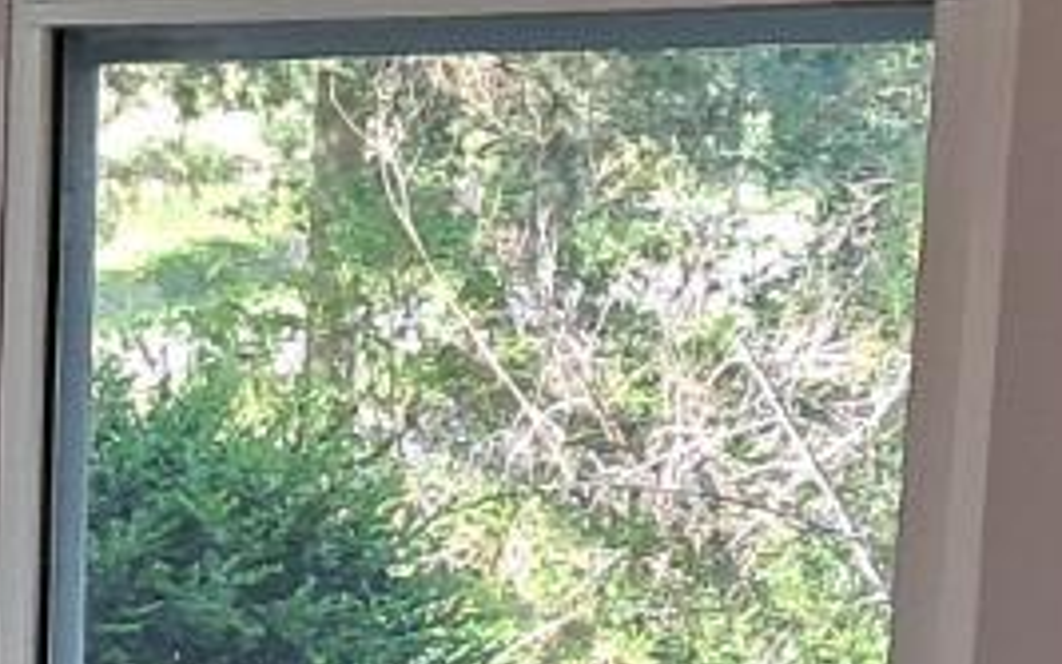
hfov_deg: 12.5
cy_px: 1278
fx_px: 4661
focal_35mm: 161
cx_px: -418
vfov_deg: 7.8
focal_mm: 4
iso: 80
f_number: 1.8
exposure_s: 1/50
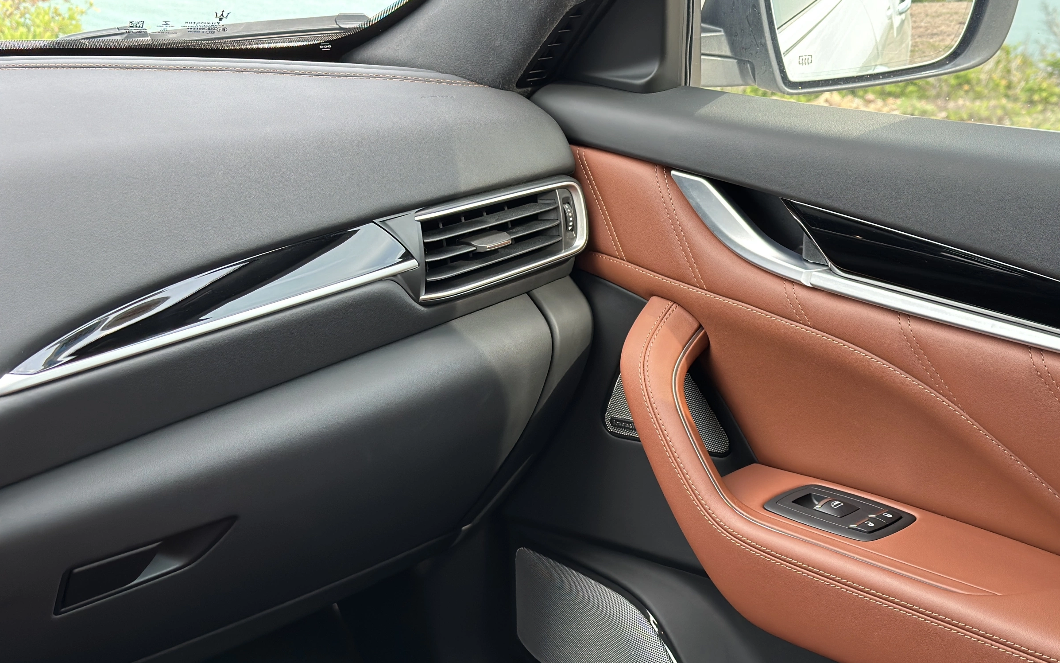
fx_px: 1473
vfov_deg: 25.3
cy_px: 374
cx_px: 530
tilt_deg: -21.8
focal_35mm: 51
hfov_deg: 39.6
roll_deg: -1.7
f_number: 1.78
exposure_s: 1/121
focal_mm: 6.86
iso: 125
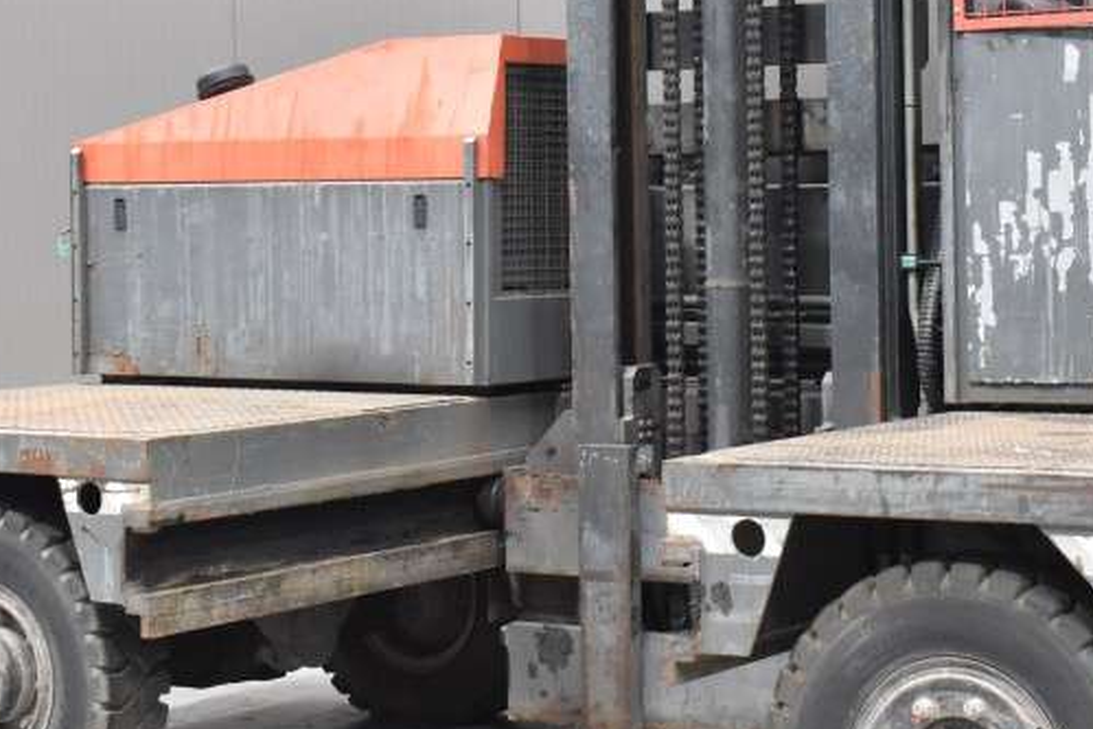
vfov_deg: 15.1
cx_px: 753
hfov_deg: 22.4
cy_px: 232
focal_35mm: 90
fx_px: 2739
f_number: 5
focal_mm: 25
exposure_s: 1/25
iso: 1600
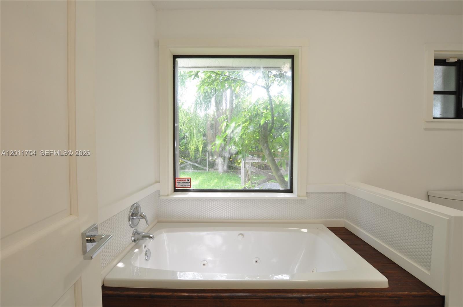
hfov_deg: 100.5
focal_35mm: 15
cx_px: 232
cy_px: 154
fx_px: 193
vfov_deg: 77.2
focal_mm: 10
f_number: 8
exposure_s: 1/13
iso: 400
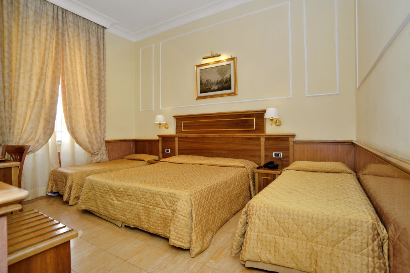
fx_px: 205
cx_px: 205
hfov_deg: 90.0
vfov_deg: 67.4
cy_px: 136
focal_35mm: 18
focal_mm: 18
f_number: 8
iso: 800
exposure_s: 1/60
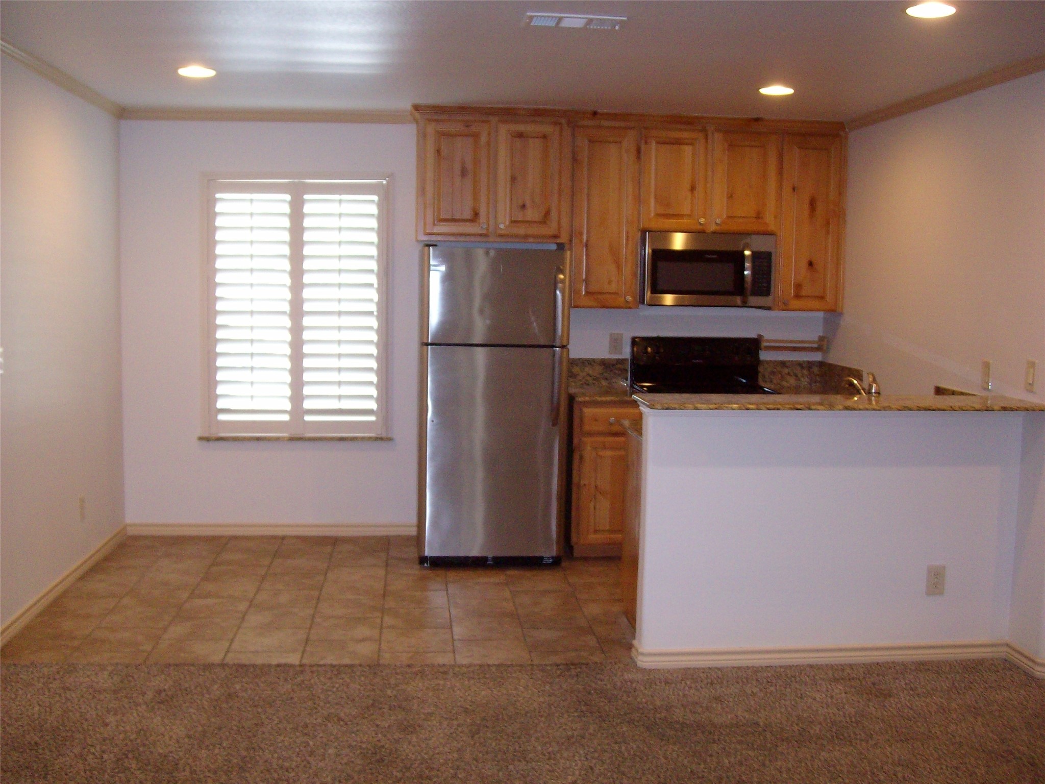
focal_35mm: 35
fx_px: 1057
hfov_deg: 52.6
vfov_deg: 40.7
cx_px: 522
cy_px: 392
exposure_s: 1/40
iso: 200
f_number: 2.8
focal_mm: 5.8
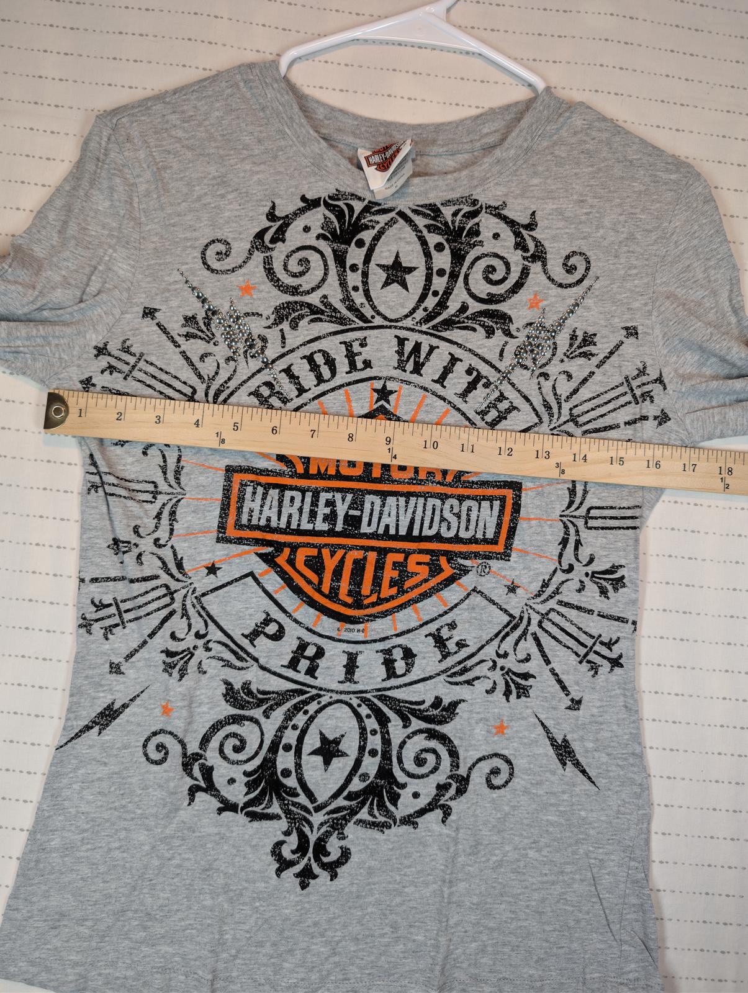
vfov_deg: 71.5
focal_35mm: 24
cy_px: 496
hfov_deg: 56.9
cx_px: 374
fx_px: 690
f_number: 1.68
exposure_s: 1/120
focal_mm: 6.9
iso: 37
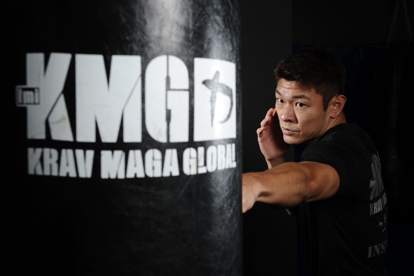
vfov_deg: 29.9
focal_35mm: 45
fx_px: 517
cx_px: 207
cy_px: 138
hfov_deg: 43.6
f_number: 8
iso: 200
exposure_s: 1/80
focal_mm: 45
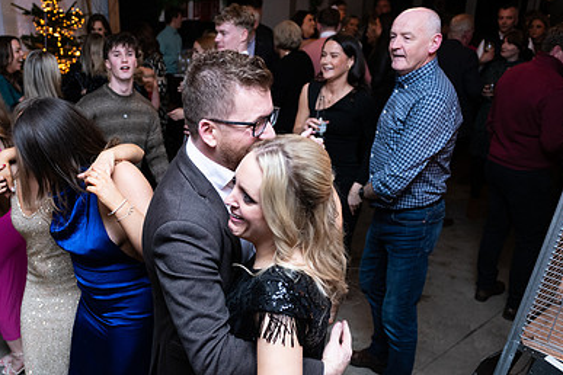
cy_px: 238
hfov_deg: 52.2
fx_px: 563
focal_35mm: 36
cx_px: 192
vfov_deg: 36.6
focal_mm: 24
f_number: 3.5
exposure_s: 1/160
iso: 800
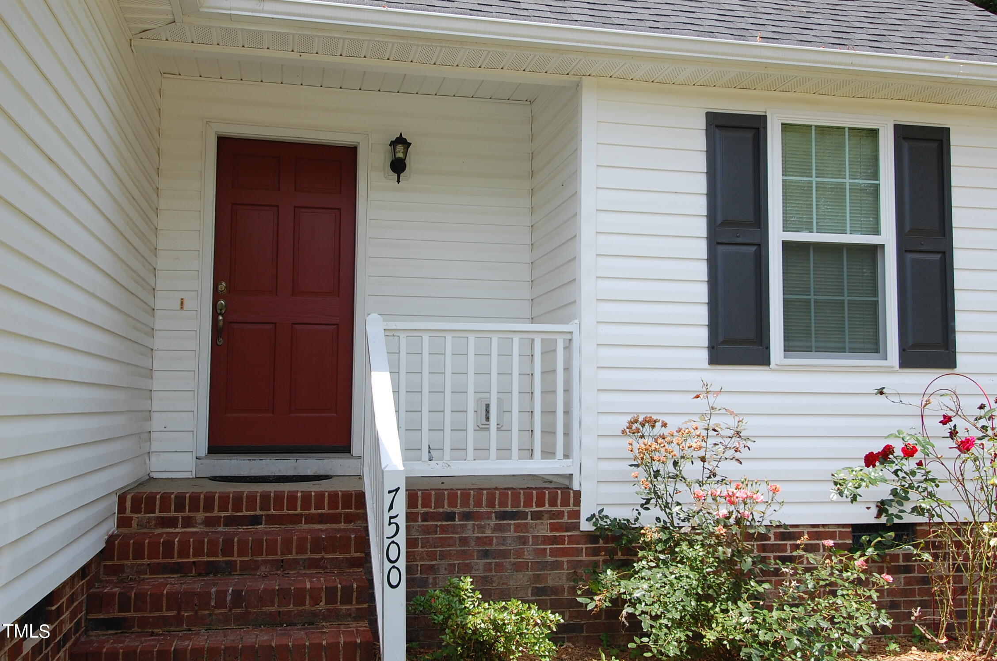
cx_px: 498
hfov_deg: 53.2
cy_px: 330
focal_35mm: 36
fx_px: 995
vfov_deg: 36.7
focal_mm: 24
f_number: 8
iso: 200
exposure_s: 1/250
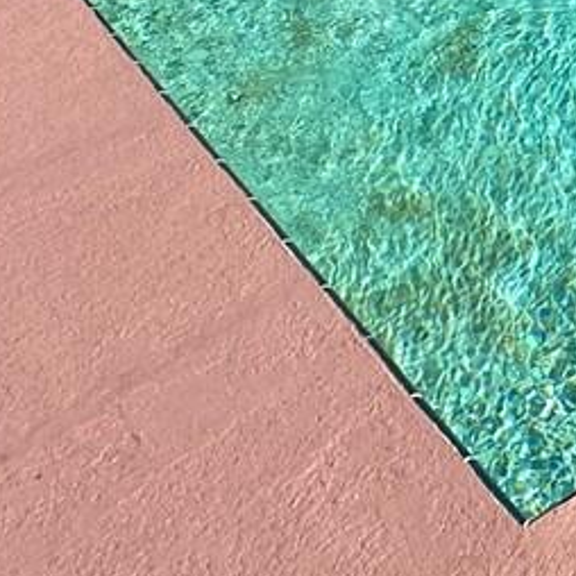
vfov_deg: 14.8
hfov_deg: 18.9
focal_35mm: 78
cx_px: 914
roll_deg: +0.3
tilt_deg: +2.6
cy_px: -769
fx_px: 1468
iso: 40
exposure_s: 1/932
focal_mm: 2.22
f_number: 2.2
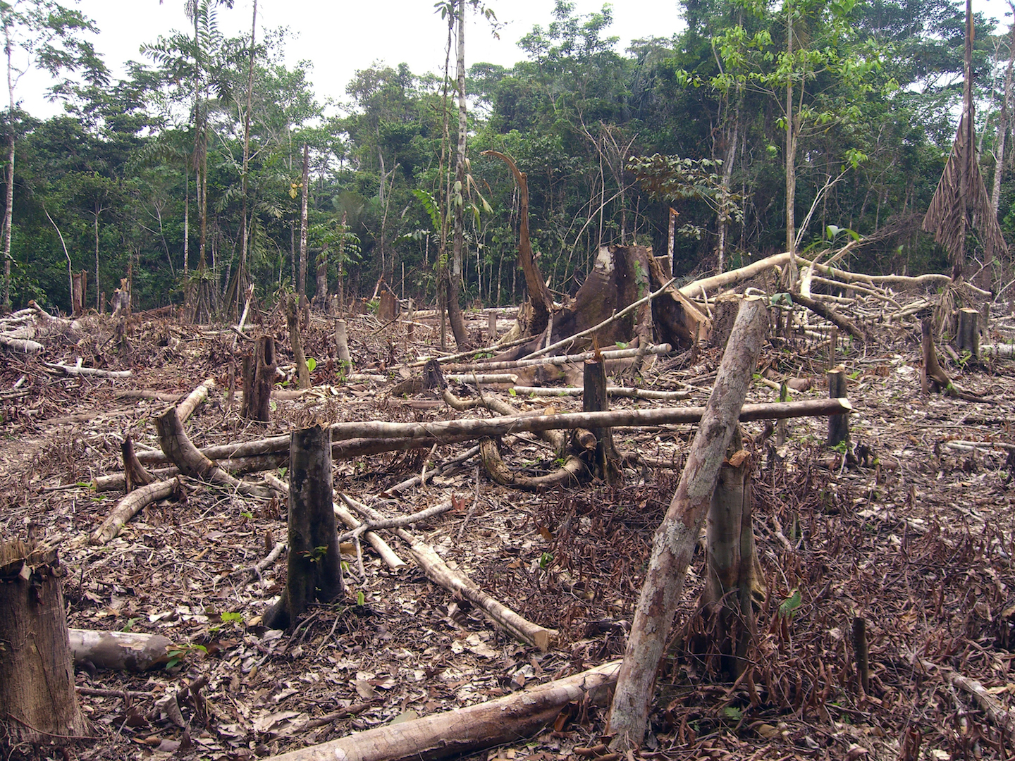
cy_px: 380
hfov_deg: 49.0
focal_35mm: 38
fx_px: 1114
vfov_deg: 37.7
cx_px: 508
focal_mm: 7.9
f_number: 4
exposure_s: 1/200
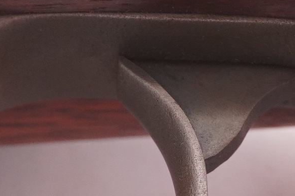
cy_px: 120
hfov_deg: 3.8
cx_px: 30
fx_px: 4421
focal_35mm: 540
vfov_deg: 2.5
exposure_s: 1/125
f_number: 5.6
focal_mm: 70
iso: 1000
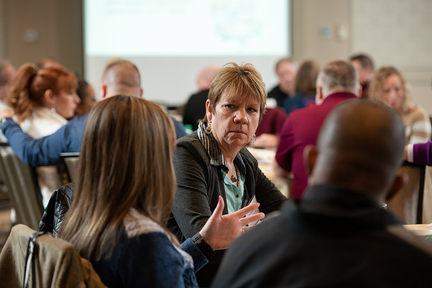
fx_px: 1320
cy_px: 144
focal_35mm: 110
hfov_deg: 18.6
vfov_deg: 12.5
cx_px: 216
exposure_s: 1/200
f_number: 3.5
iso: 1600
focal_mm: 110
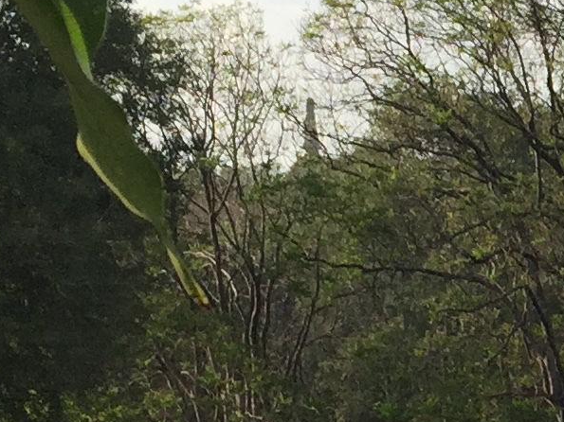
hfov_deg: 11.5
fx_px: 2590
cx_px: 1025
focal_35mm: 159
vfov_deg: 9.2
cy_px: 555
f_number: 2.2
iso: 32
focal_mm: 4.15
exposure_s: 1/1522
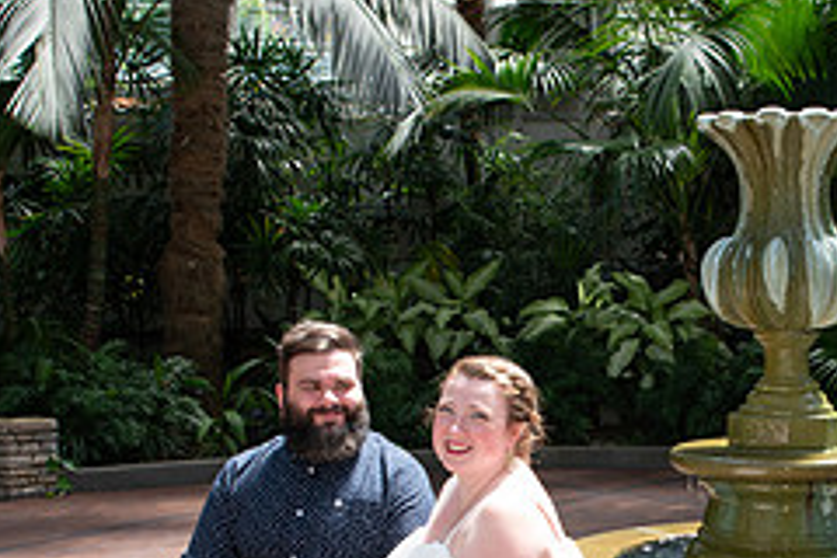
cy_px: 502
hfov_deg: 31.3
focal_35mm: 63
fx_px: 1465
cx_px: 636
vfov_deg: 21.1
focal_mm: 24
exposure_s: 1/125
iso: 160
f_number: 4.5
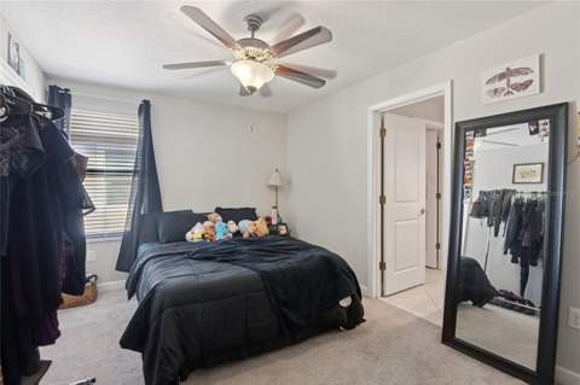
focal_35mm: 16
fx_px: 258
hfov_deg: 96.8
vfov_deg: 73.6
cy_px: 192
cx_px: 290
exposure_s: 1/6
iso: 400
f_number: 8
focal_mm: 16
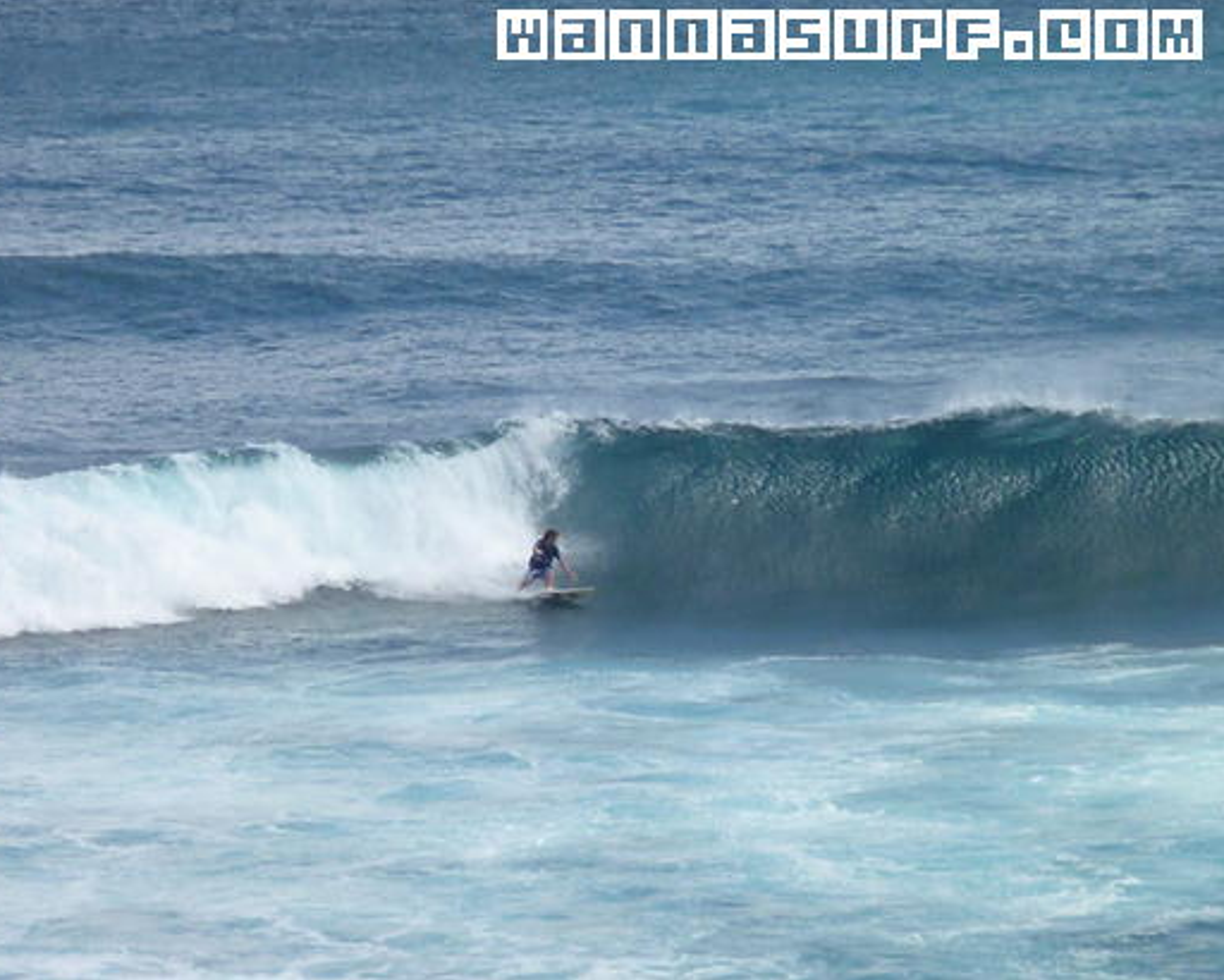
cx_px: 585
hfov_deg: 6.6
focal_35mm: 293
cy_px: 490
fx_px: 10618
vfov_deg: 5.3
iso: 500
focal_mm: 47
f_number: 11
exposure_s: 1/500
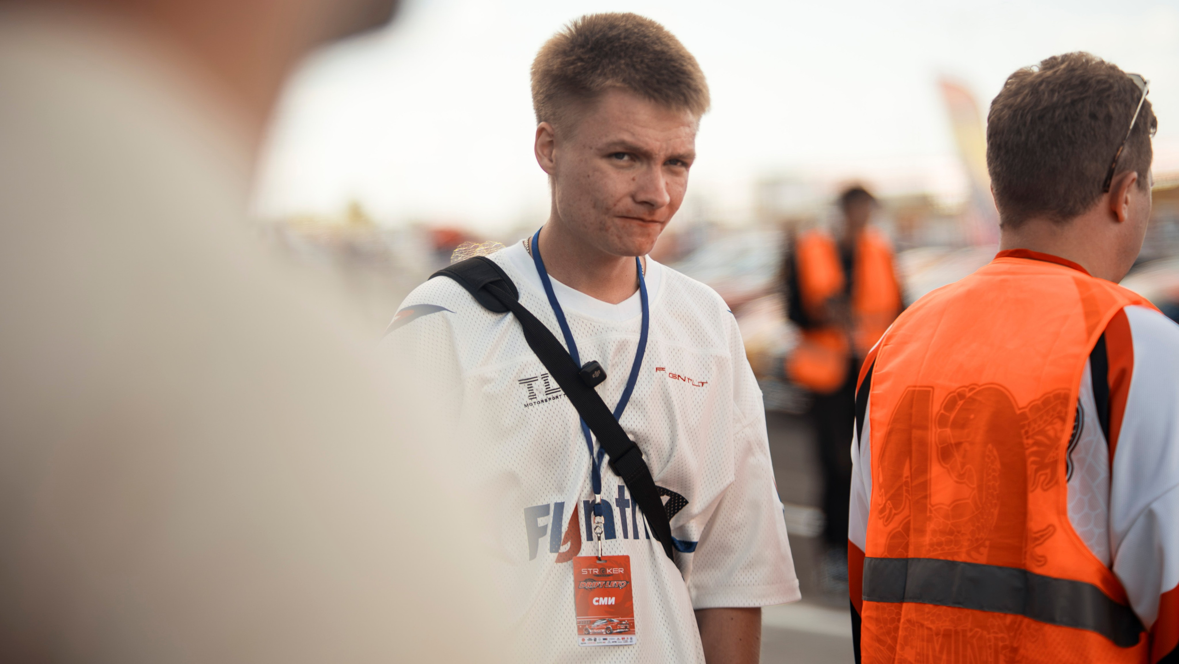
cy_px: 298
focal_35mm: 89
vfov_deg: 13.6
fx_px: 2784
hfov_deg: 23.9
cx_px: 590
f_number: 1.8
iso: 100
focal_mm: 85
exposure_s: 1/200
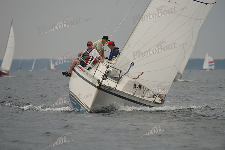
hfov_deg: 5.2
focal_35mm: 400
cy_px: 75
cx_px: 112
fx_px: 2500
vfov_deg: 3.4
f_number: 5
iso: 250
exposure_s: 1/800
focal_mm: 400
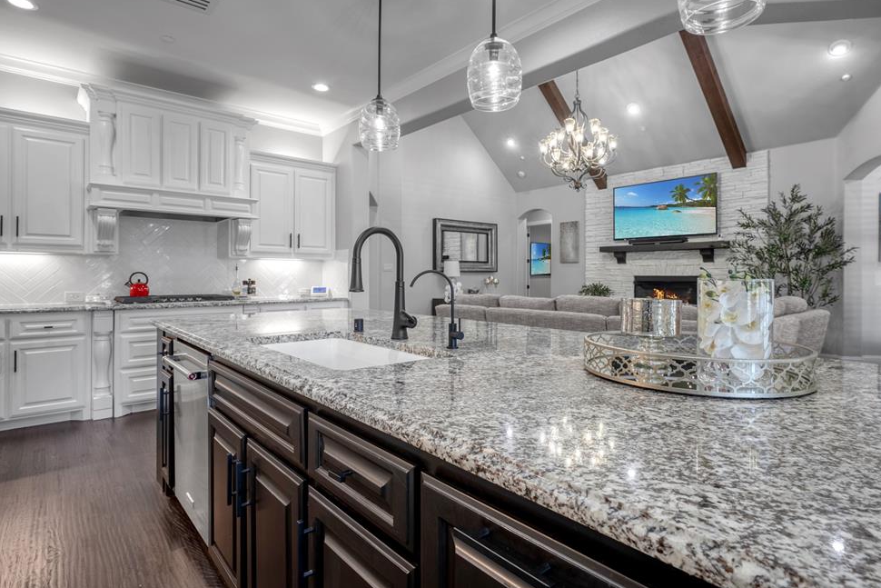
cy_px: 283
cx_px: 435
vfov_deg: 64.6
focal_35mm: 19
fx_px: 465
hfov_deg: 86.9
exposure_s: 1/1.67
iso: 100
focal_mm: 18
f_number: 9
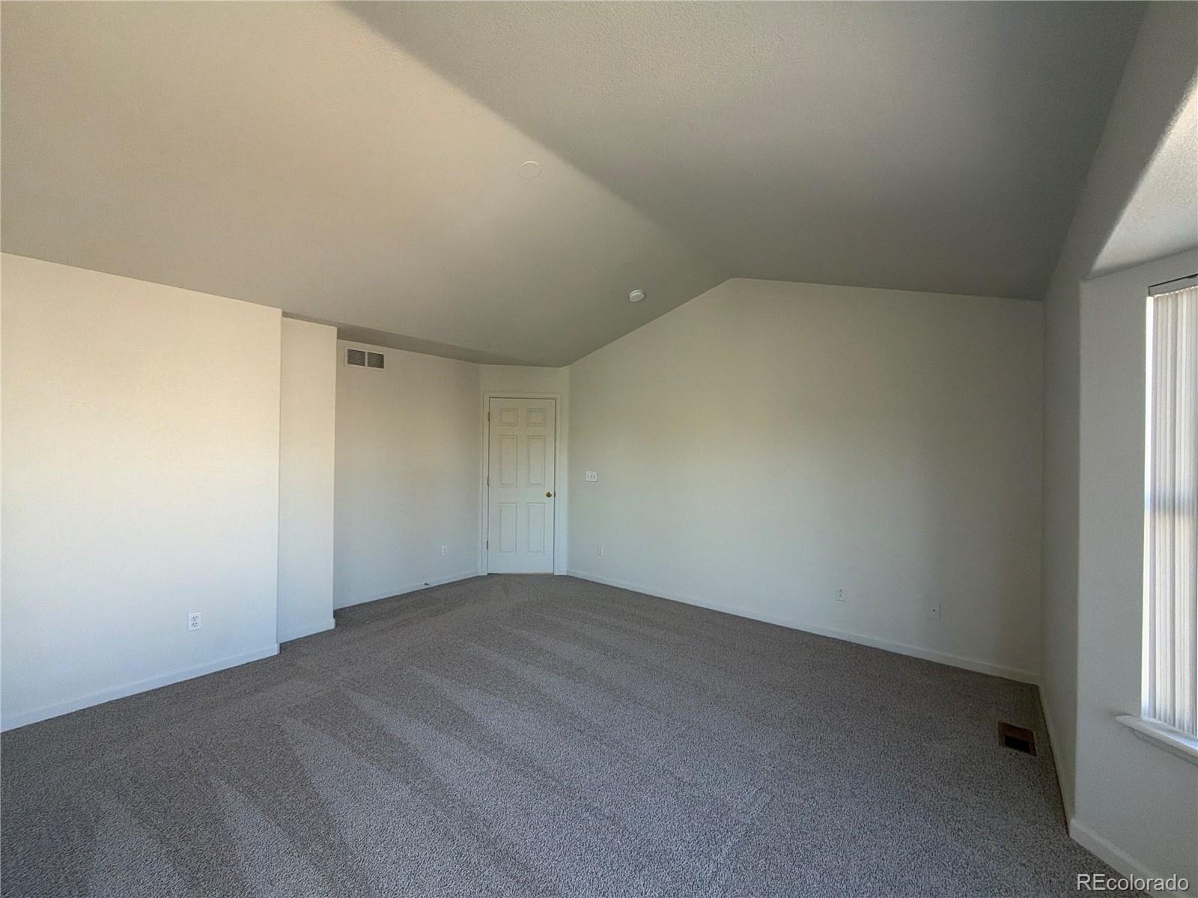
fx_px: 485
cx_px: 599
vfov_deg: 85.7
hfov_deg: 102.1
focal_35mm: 14
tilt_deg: -0.1
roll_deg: -0.7
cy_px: 449
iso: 100
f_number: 2.2
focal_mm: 2.22
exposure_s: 1/121
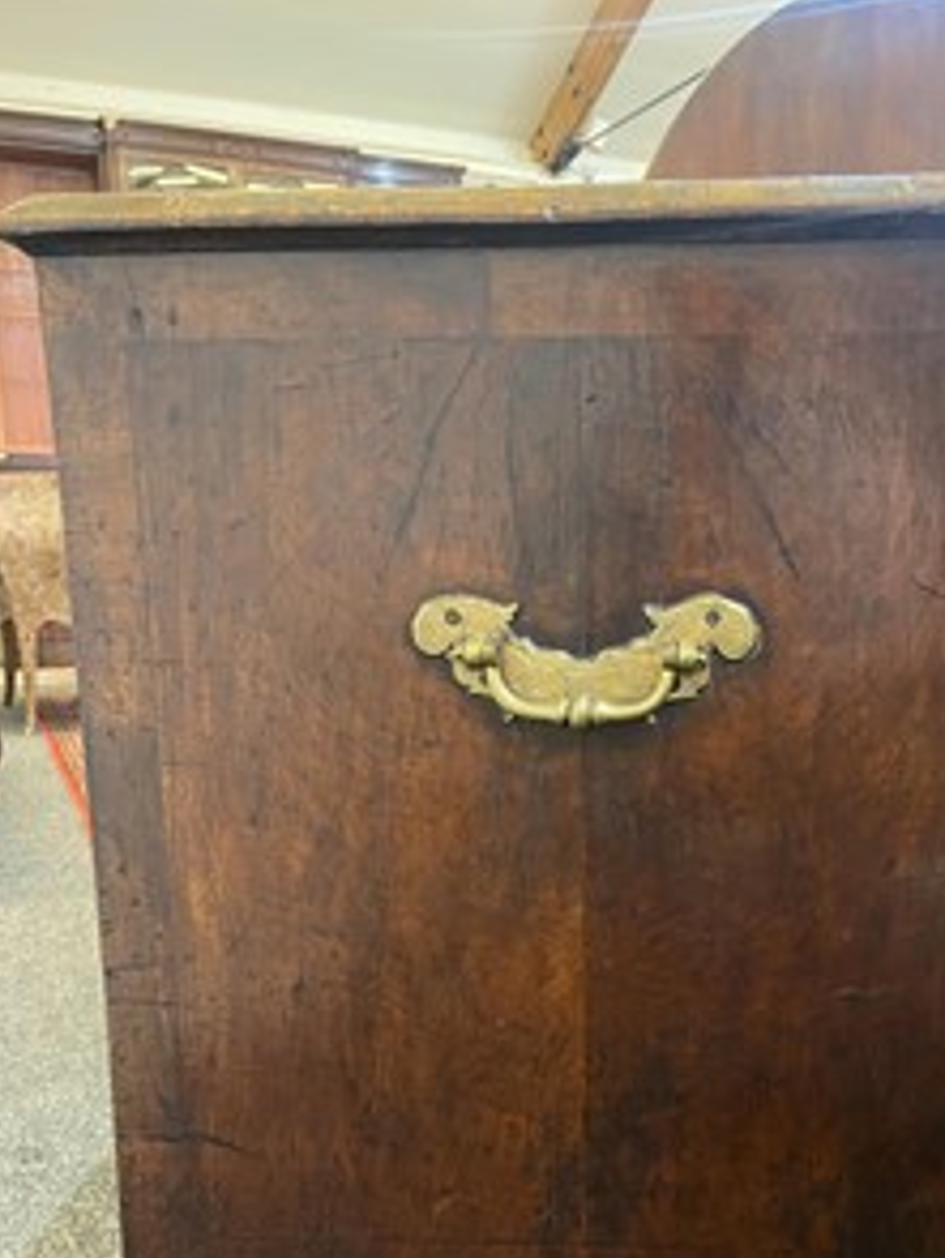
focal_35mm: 34
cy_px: 804
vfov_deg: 53.2
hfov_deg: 41.5
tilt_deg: -12.1
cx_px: 599
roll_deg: +0.2
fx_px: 1236
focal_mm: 5.1
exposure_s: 1/33
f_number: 1.6
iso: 640
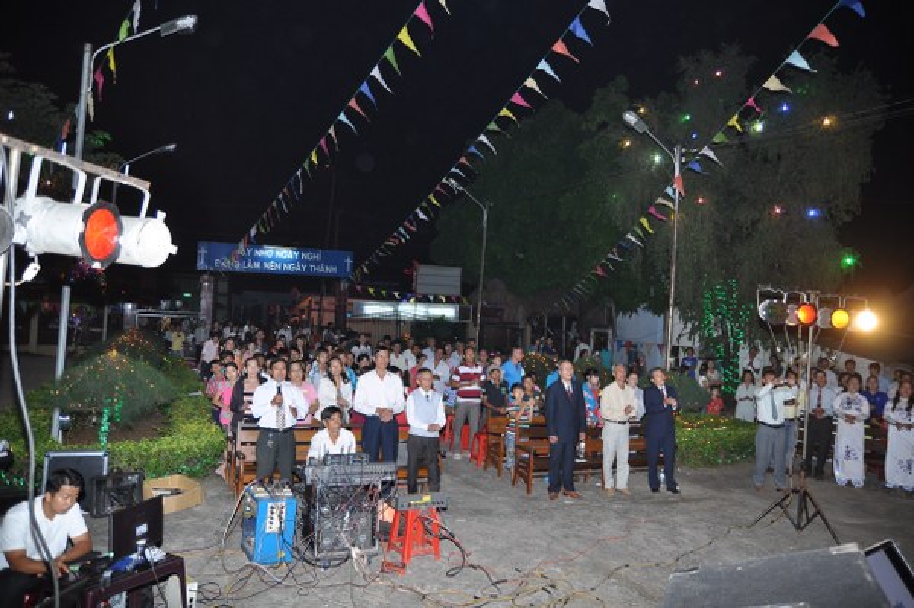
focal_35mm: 48
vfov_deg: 28.0
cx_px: 457
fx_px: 1218
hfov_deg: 41.1
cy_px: 304
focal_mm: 32
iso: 320
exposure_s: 1/50
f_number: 2.8
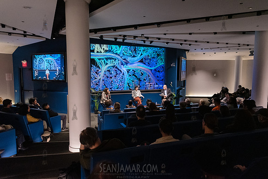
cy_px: 90
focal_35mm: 25
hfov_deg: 71.3
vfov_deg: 51.2
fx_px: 187
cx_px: 134
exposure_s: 1/200
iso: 6400
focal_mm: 24
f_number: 4
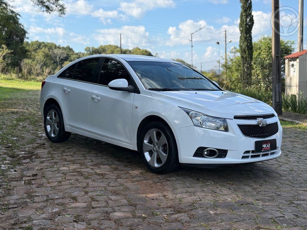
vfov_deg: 30.3
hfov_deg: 39.7
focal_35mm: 48
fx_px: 426
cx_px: 154
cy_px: 115
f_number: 1.78
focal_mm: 6.76
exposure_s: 1/2208
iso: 80
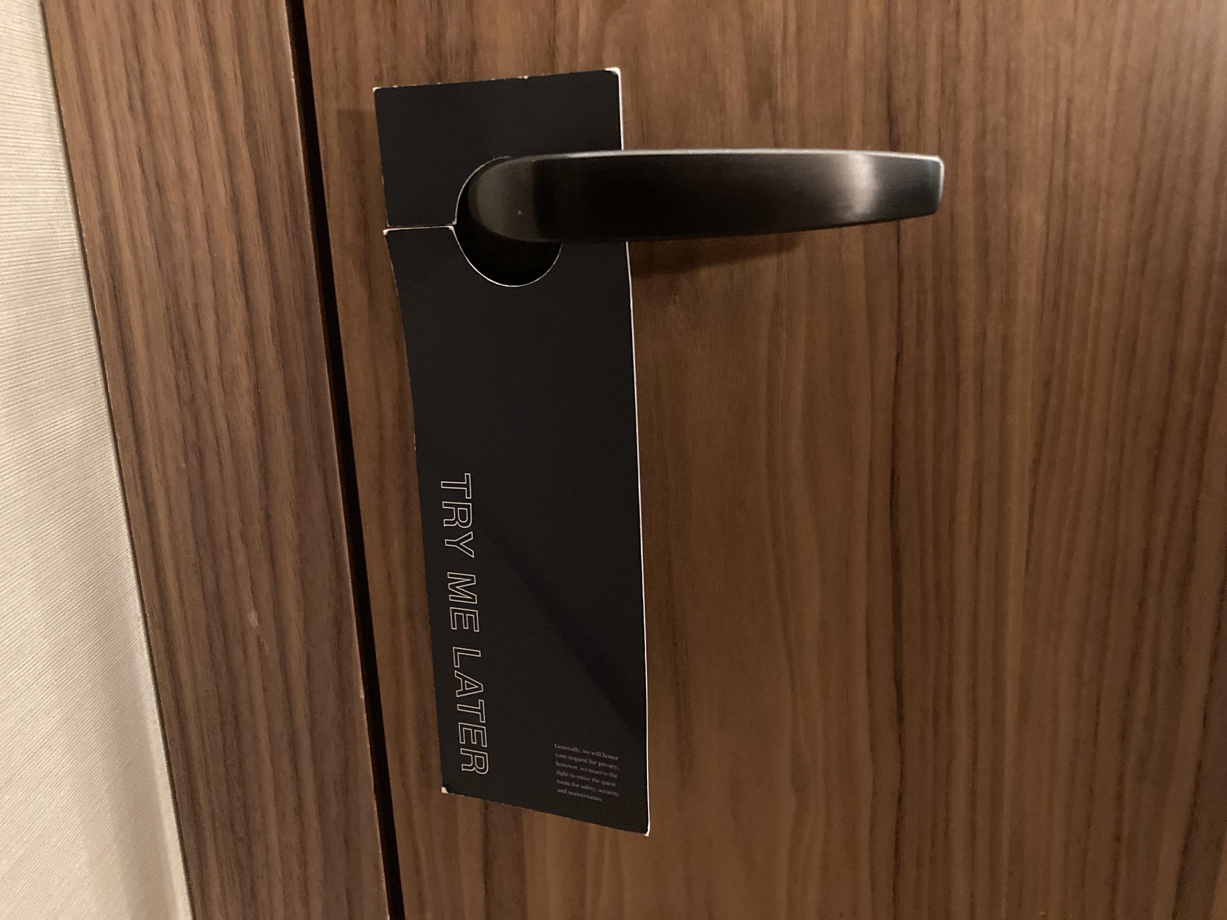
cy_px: 460
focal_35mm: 28
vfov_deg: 49.7
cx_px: 614
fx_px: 992
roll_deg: +2.9
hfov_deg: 63.4
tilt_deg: -13.8
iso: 640
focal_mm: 3.99
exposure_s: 1/18
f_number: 1.8
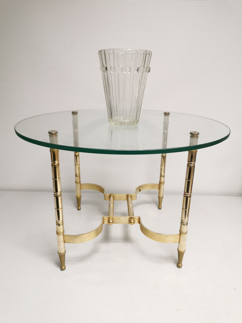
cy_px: 162
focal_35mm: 27
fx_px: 252
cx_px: 121
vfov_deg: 65.3
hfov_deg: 51.4
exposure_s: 1/50
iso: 125
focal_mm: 5.58
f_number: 1.8
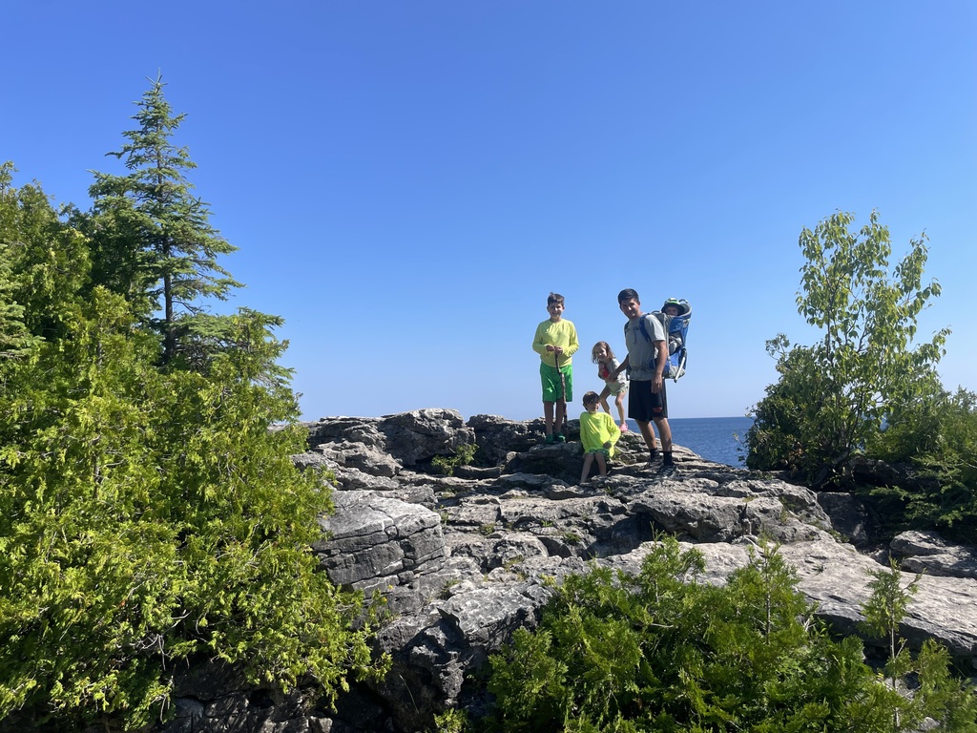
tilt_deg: +4.4
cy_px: 366
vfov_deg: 53.1
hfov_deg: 67.3
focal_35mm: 26
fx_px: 734
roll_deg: +1.8
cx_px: 488
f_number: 1.6
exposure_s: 1/3401
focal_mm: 4.2
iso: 32
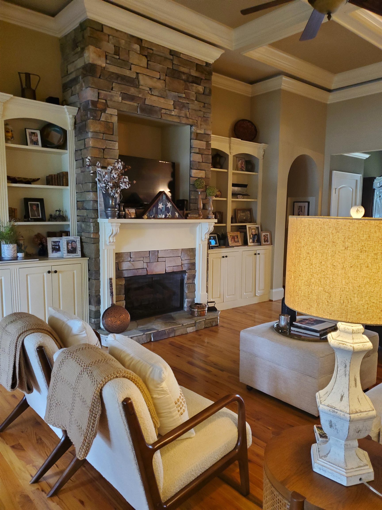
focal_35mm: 26
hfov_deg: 53.1
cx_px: 191
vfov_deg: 67.3
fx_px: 383
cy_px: 255
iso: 250
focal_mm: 4.3
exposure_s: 1/60
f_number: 1.5
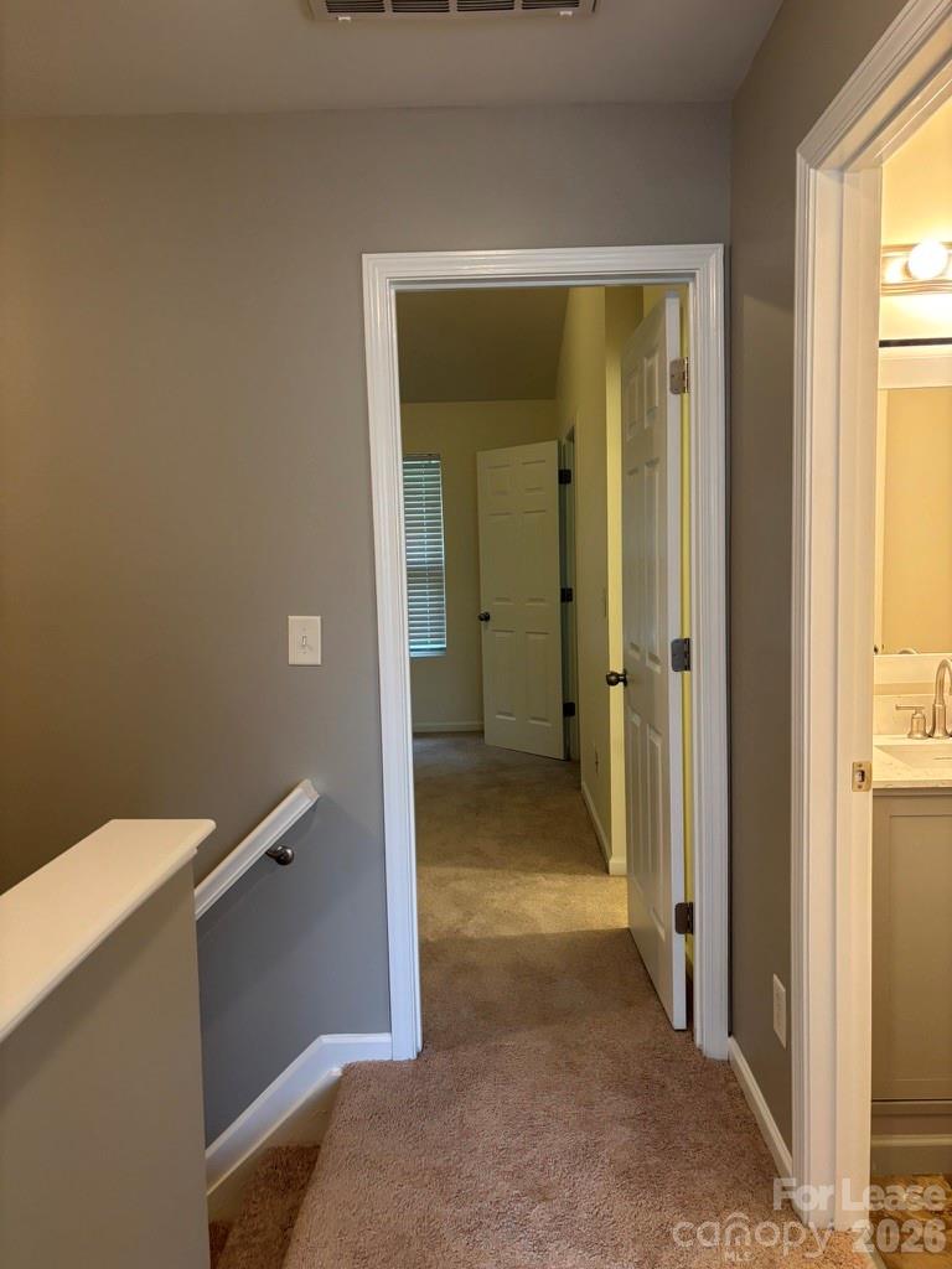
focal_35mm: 26
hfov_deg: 53.1
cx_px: 476
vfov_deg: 67.3
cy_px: 634
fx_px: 953
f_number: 1.6
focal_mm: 5.96
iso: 250
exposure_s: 1/60
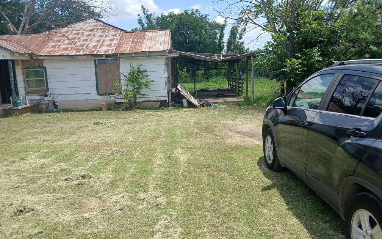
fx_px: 292
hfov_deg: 66.5
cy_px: 113
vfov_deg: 44.5
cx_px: 193
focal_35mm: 28
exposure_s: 1/556
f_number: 1.8
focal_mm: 3.98
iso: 20
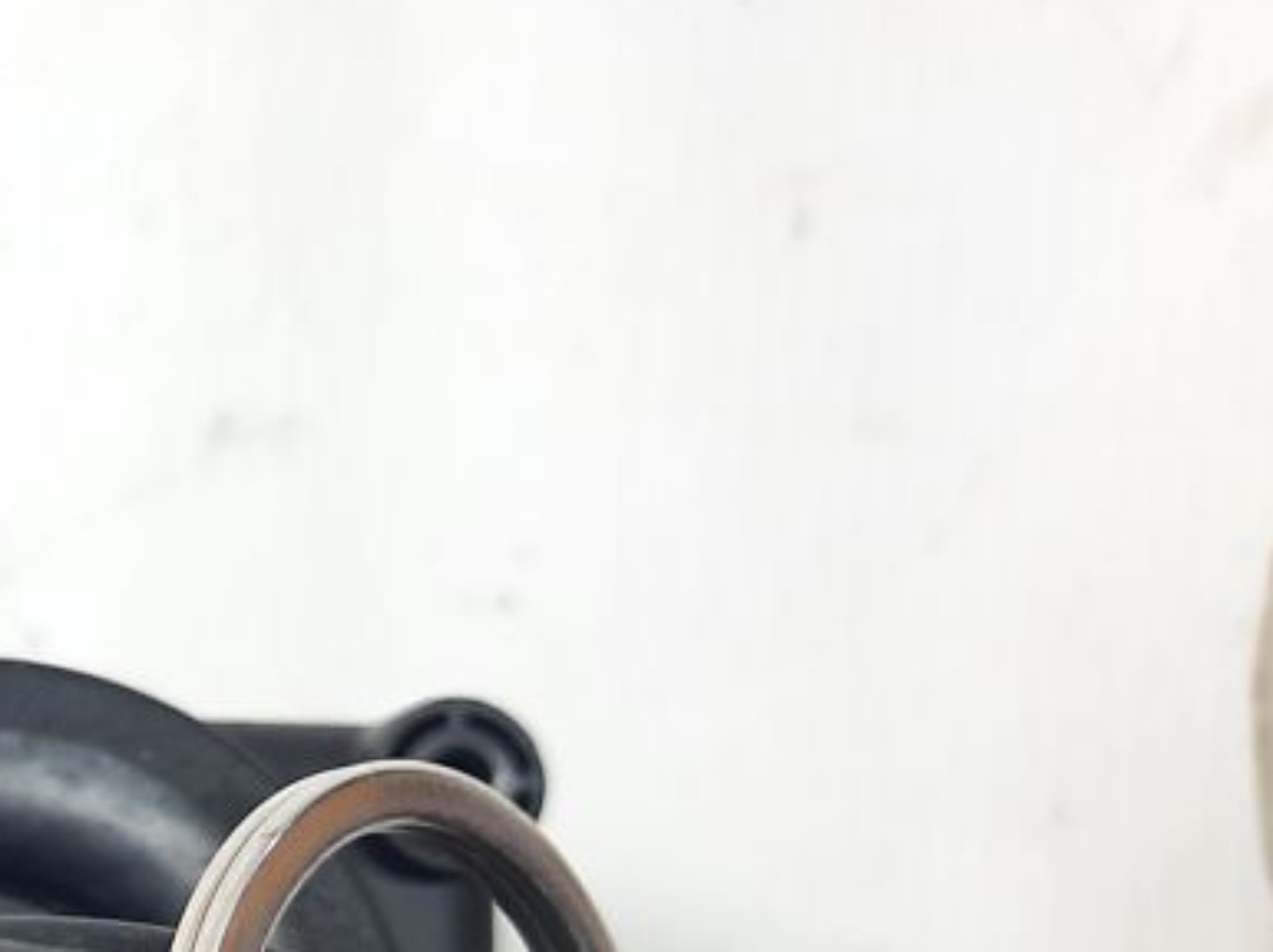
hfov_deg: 21.1
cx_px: -648
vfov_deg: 18.6
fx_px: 2866
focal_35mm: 78
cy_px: 807
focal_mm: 4.6
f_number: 2
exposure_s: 1/50
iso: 100
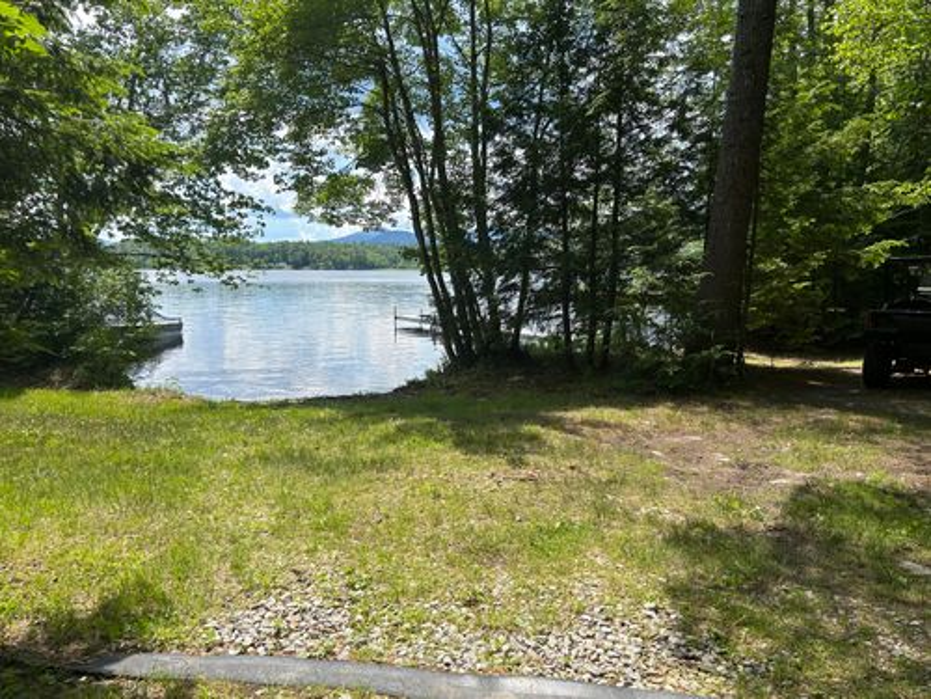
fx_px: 699
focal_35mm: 26
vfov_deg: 53.1
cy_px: 350
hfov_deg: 67.3
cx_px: 466
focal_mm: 5.7
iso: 50
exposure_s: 1/1869
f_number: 1.5
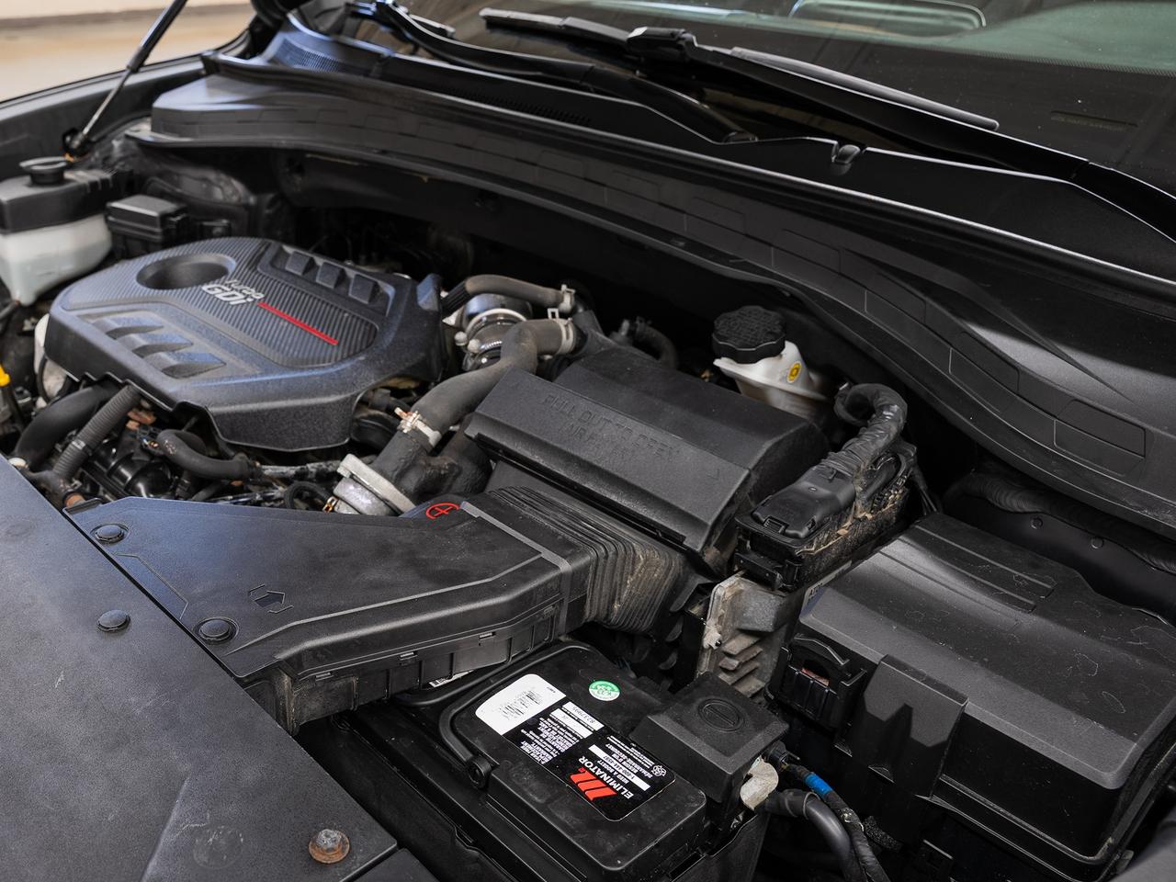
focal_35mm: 31
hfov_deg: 57.4
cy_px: 444
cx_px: 392
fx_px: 1045
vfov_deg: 45.7
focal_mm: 24
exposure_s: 1/1.25
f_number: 7.1
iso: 100
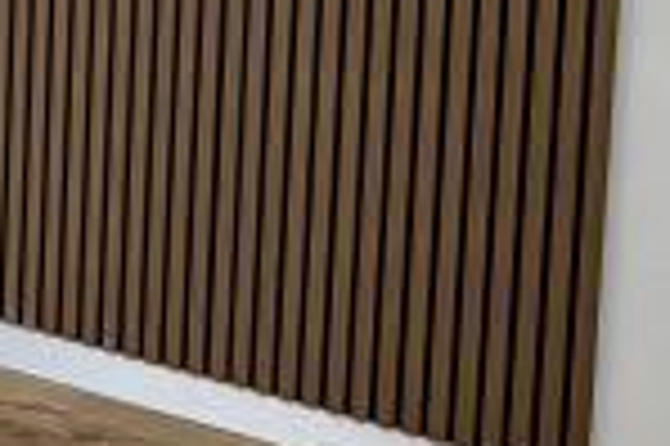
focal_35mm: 100
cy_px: -144
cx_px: -360
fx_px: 1859
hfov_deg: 18.0
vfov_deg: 13.2
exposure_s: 1/121
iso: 64
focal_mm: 2.22
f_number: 2.2
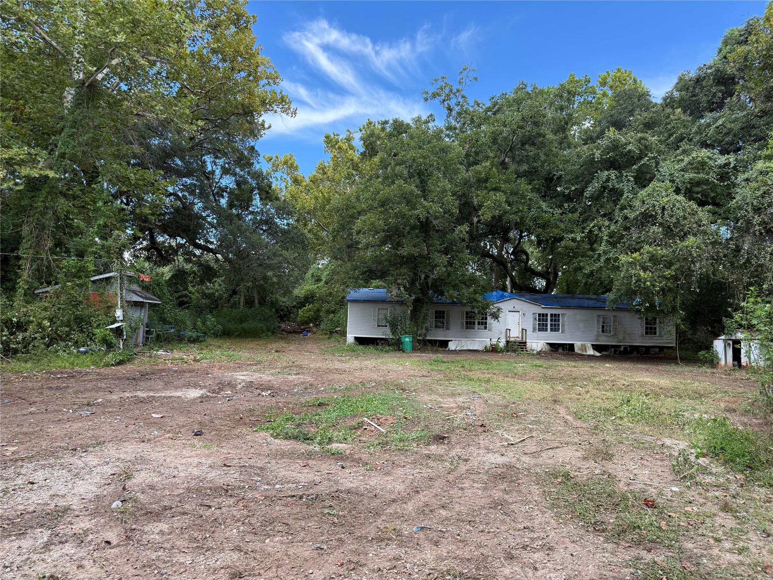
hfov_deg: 71.6
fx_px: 536
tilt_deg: +3.3
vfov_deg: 56.8
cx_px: 386
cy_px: 290
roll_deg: -1.4
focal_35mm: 24
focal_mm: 6.76
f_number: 1.78
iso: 100
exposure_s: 1/1046
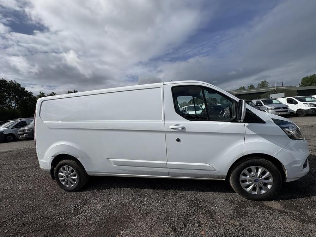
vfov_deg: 85.7
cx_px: 158
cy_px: 118
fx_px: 128
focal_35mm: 14
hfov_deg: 102.1
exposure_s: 1/6135
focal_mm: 2.22
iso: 50
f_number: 2.2
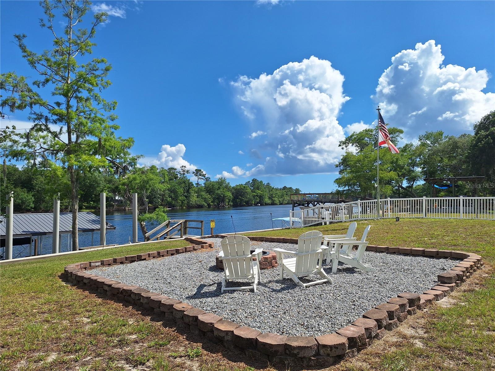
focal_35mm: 23
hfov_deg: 73.9
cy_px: 186
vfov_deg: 58.9
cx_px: 248
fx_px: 329
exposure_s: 1/4878
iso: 40
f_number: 1.8
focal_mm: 5.54
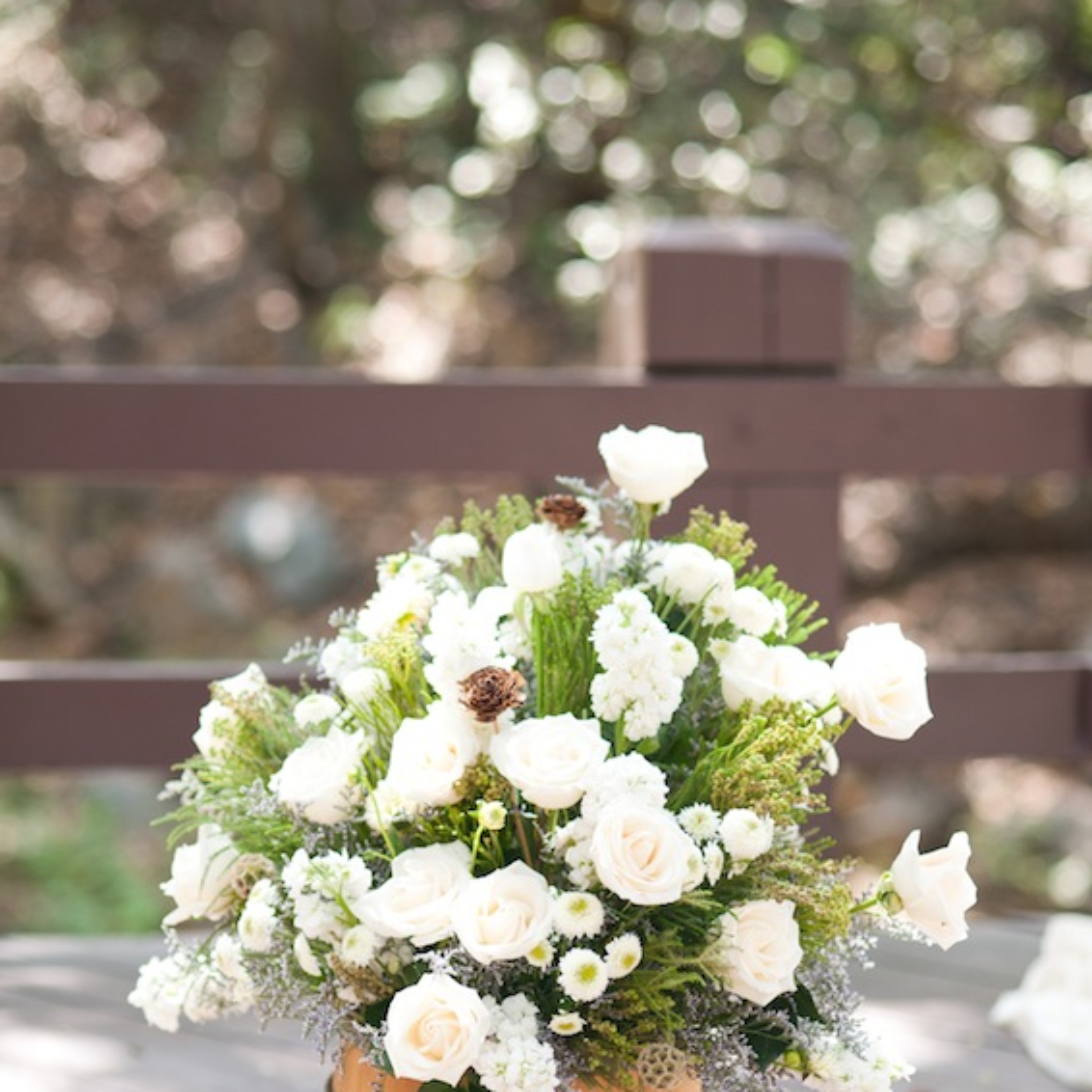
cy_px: 772
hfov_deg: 15.2
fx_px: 4104
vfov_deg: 15.1
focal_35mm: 115
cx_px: 554
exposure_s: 1/400
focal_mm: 85
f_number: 2.8
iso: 320
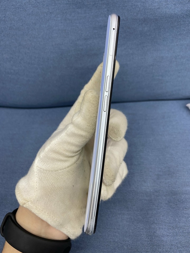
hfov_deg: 53.1
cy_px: 126
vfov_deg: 67.3
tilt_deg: -57.8
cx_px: 95
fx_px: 190
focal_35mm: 26
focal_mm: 4.25
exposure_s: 1/60
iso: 80
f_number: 1.8
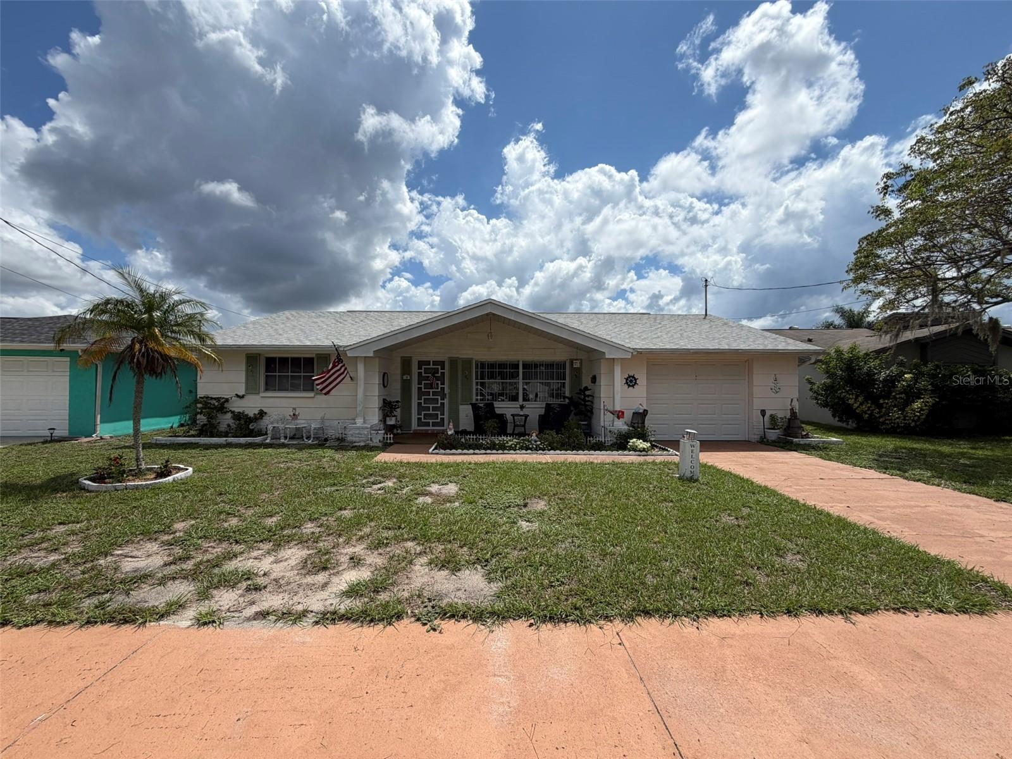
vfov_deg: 85.7
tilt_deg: -0.1
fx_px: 409
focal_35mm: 14
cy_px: 380
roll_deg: +0.2
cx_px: 506
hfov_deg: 102.1
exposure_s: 1/1745
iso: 20
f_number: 2.2
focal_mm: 2.22
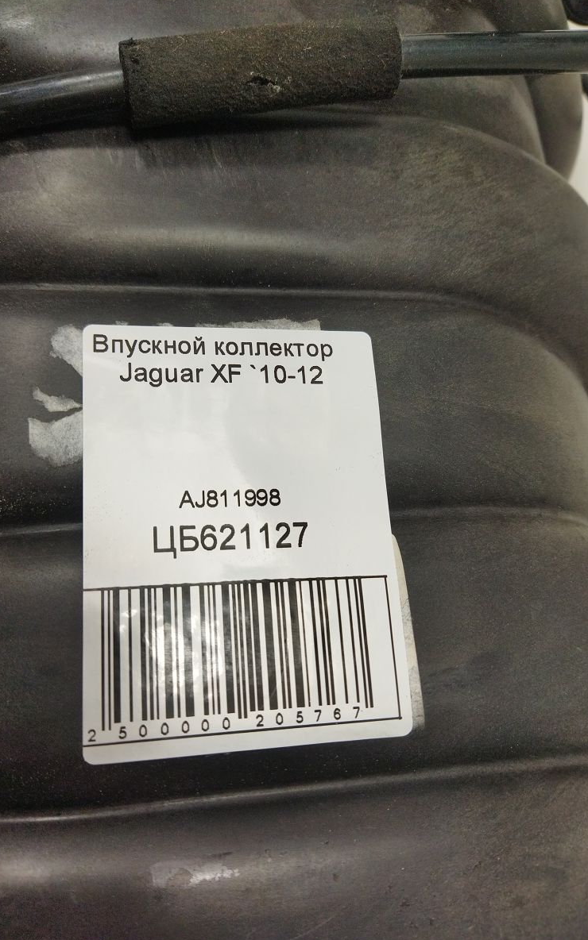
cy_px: 473
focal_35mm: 29
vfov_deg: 64.6
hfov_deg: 43.1
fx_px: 744
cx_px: 266
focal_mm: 4.71
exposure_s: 1/293
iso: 99
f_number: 1.79
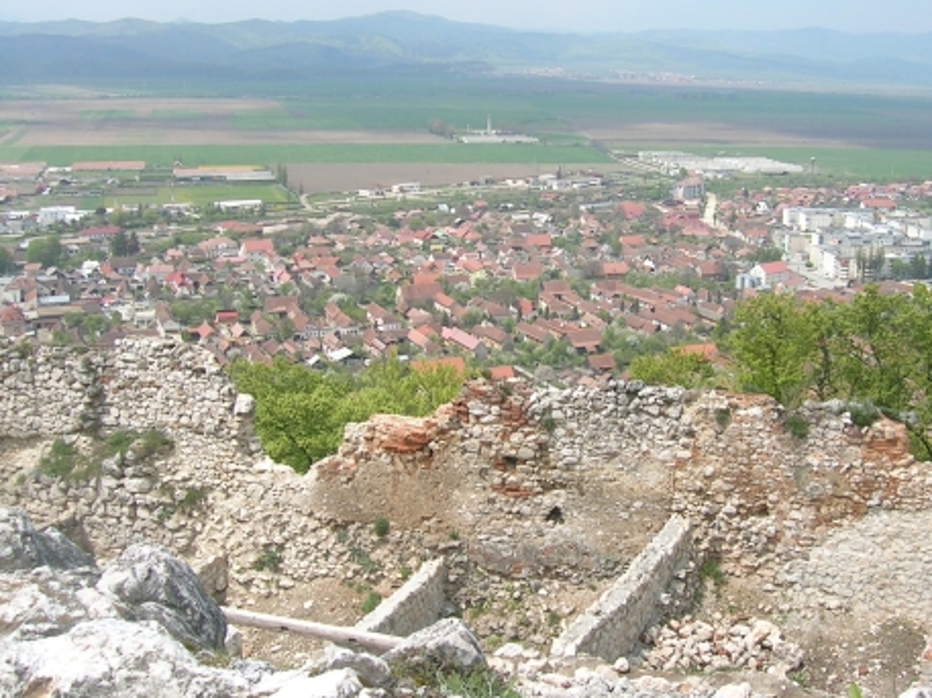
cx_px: 532
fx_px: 1238
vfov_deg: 31.5
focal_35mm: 46
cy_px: 327
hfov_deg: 41.2
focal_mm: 5.4
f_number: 4.8
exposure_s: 1/302
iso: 50
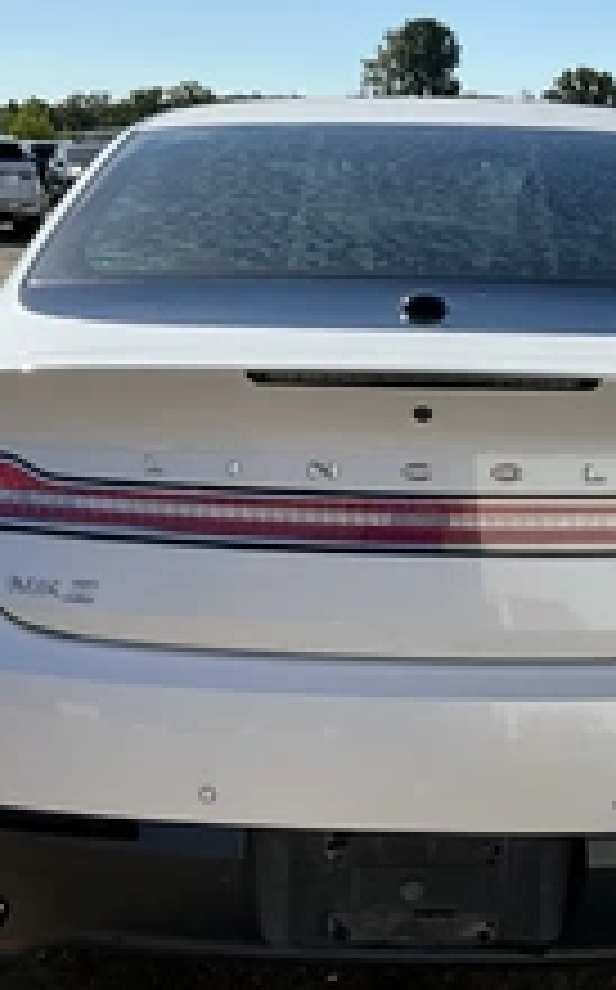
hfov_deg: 23.8
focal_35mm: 54
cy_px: 508
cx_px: 414
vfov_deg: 37.6
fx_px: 1454
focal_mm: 3
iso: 25
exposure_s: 1/2141
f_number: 1.8
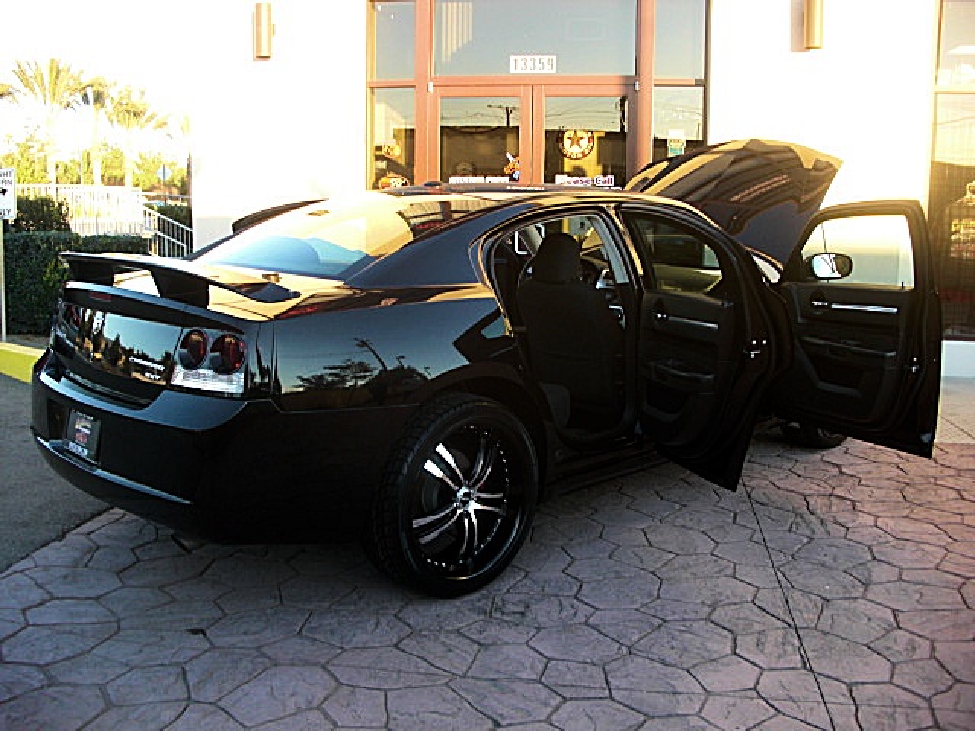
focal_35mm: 36
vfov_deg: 39.7
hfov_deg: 51.4
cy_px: 366
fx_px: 1014
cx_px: 488
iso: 100
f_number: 2.8
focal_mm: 6.3
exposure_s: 1/100
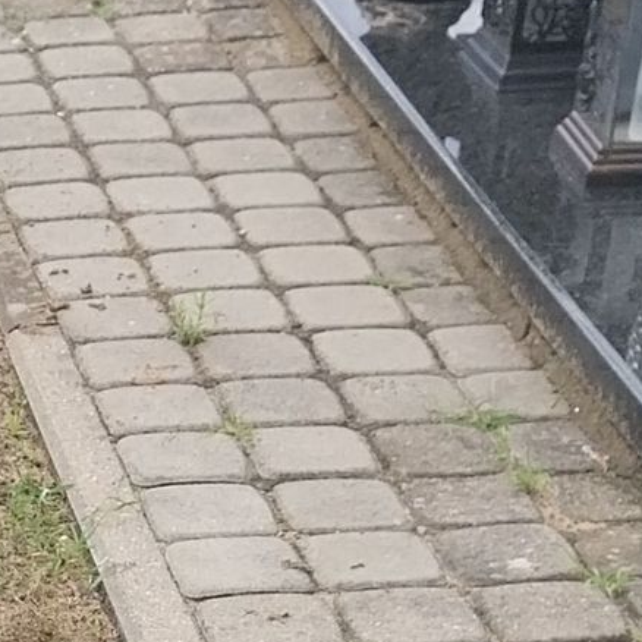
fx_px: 3147
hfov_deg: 10.3
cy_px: 989
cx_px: -811
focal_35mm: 150
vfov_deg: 11.2
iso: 25
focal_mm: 4
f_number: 1.8
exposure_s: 1/555
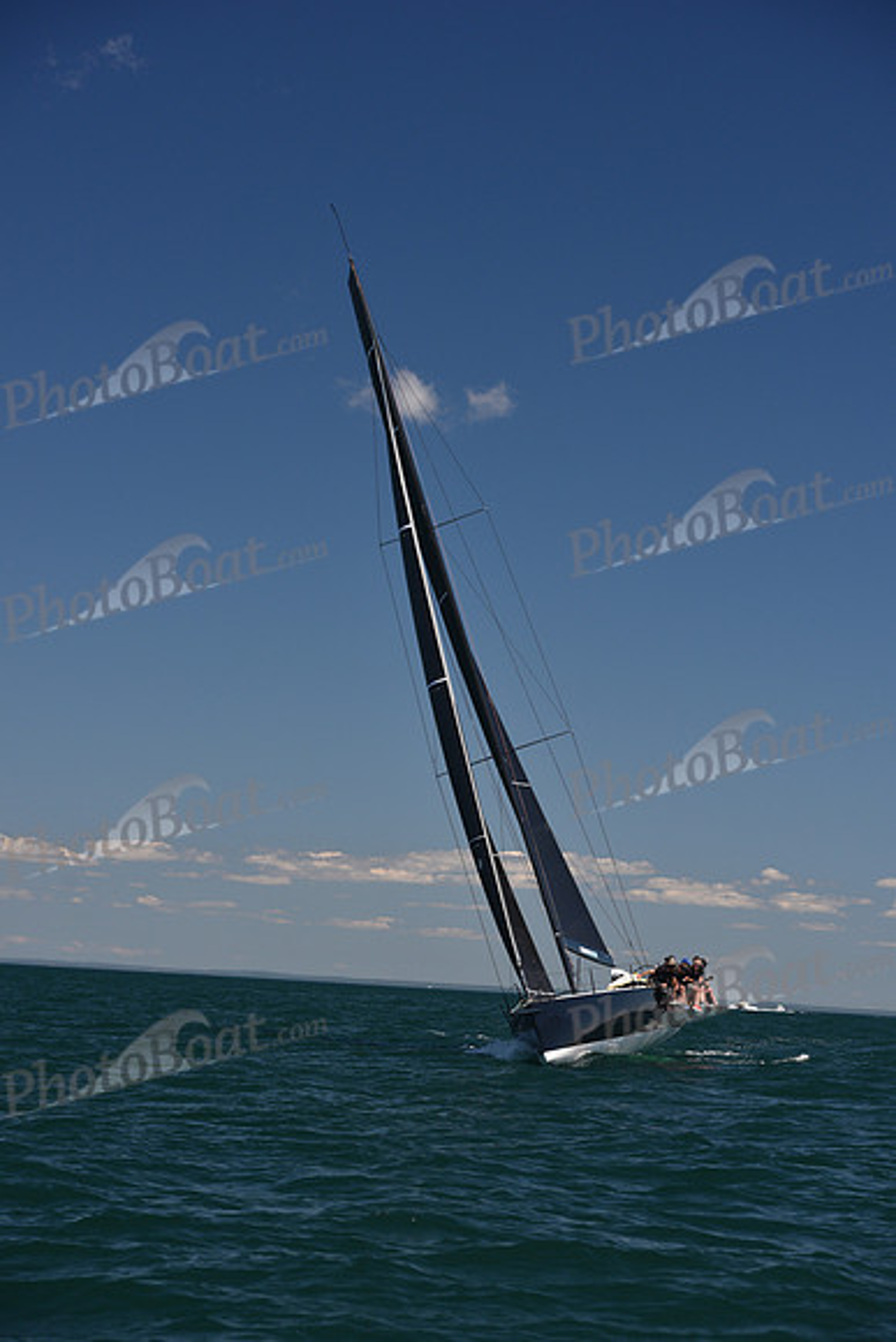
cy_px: 671
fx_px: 3432
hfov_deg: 14.9
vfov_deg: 22.1
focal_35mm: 92
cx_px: 448
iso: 250
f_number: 5.6
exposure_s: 1/800
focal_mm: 92
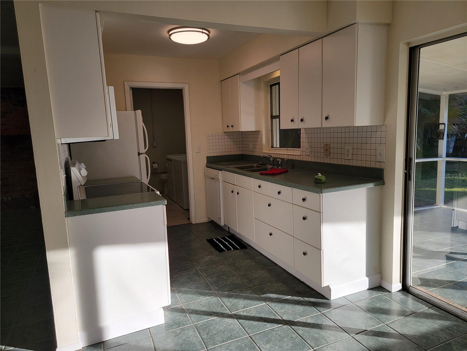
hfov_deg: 71.6
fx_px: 324
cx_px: 234
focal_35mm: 24
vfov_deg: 56.8
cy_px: 176
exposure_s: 1/151
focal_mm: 6.7
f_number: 1.8
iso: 16
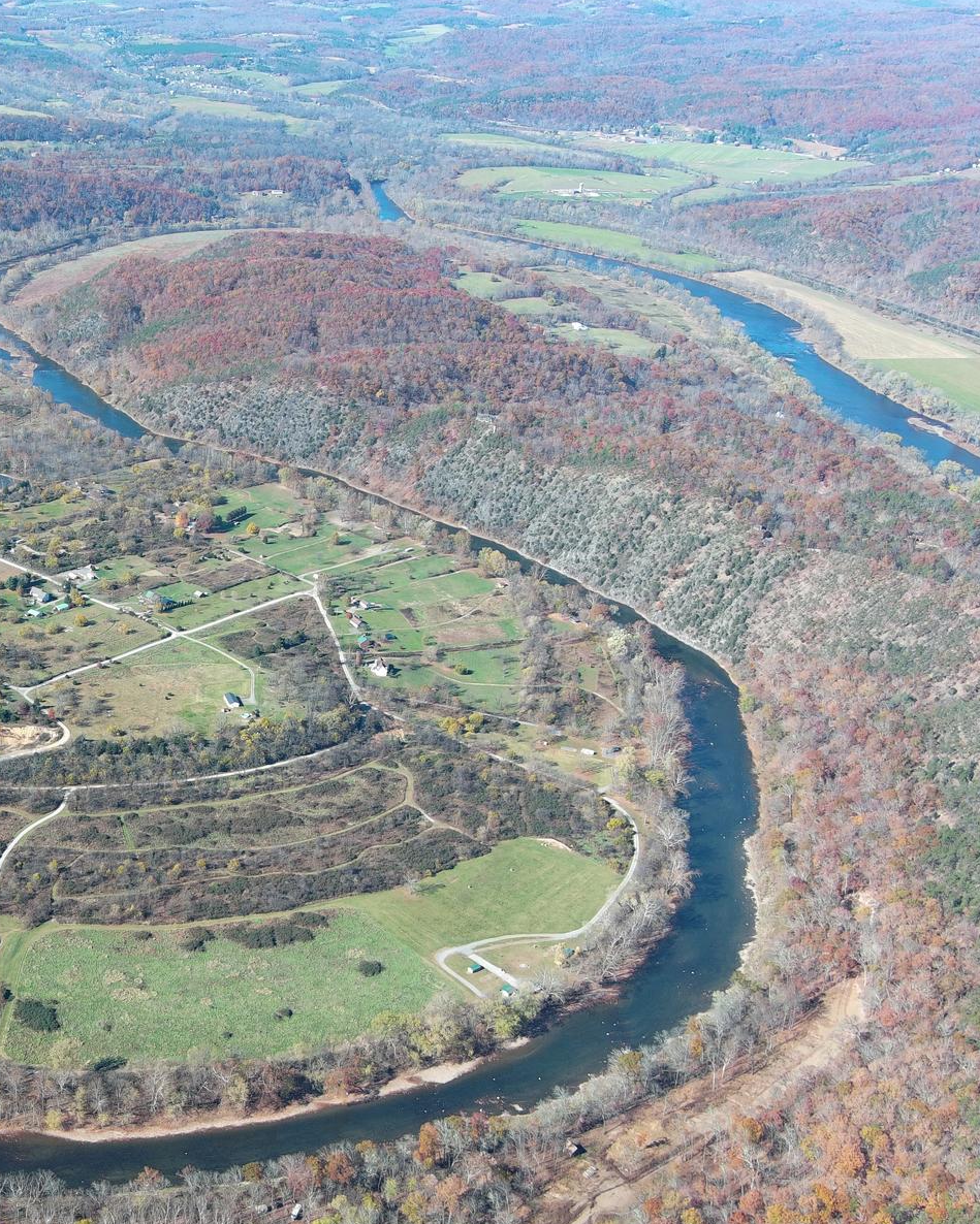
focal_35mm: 47
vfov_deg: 39.5
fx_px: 1704
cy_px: 695
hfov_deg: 30.1
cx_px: 24
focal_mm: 10.57
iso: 100
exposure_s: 1/526
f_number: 2.8
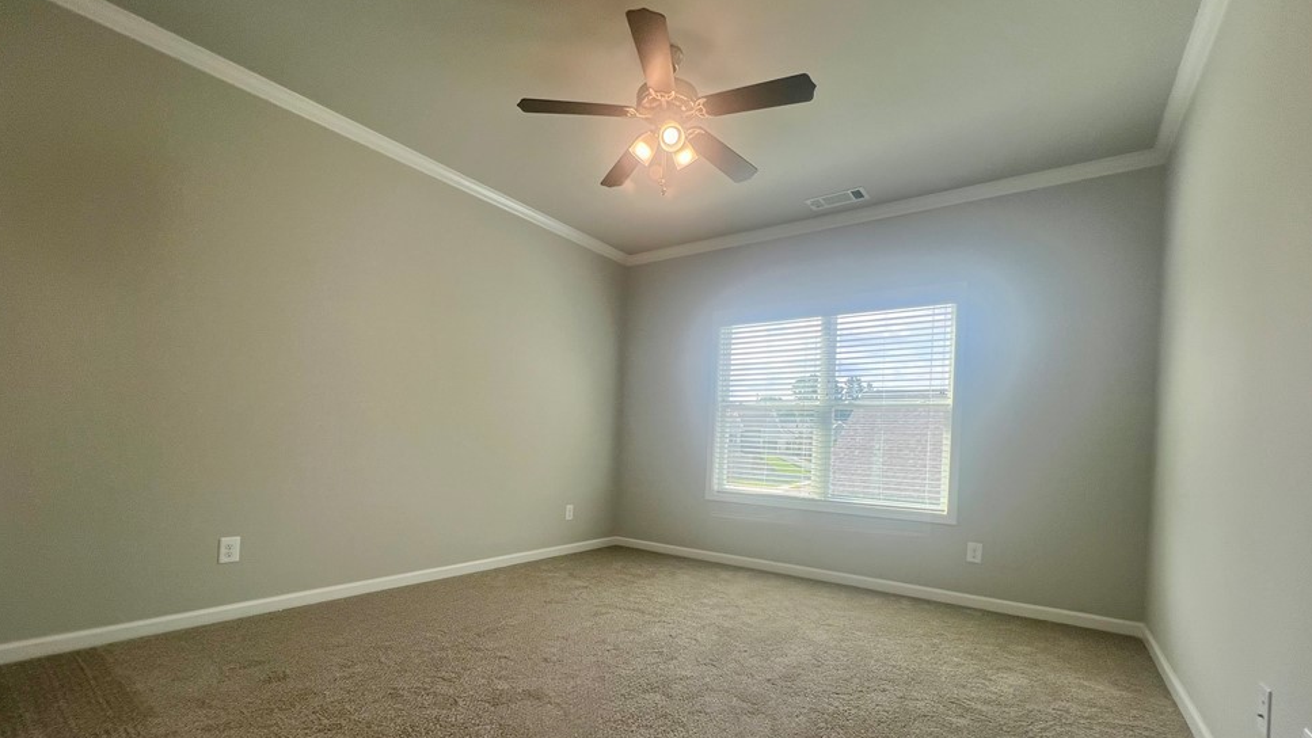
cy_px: 446
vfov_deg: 69.7
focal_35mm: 15
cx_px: 658
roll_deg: -2.4
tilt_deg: -0.7
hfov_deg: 103.0
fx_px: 522
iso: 32
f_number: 1.8
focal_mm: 1.57
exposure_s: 1/135
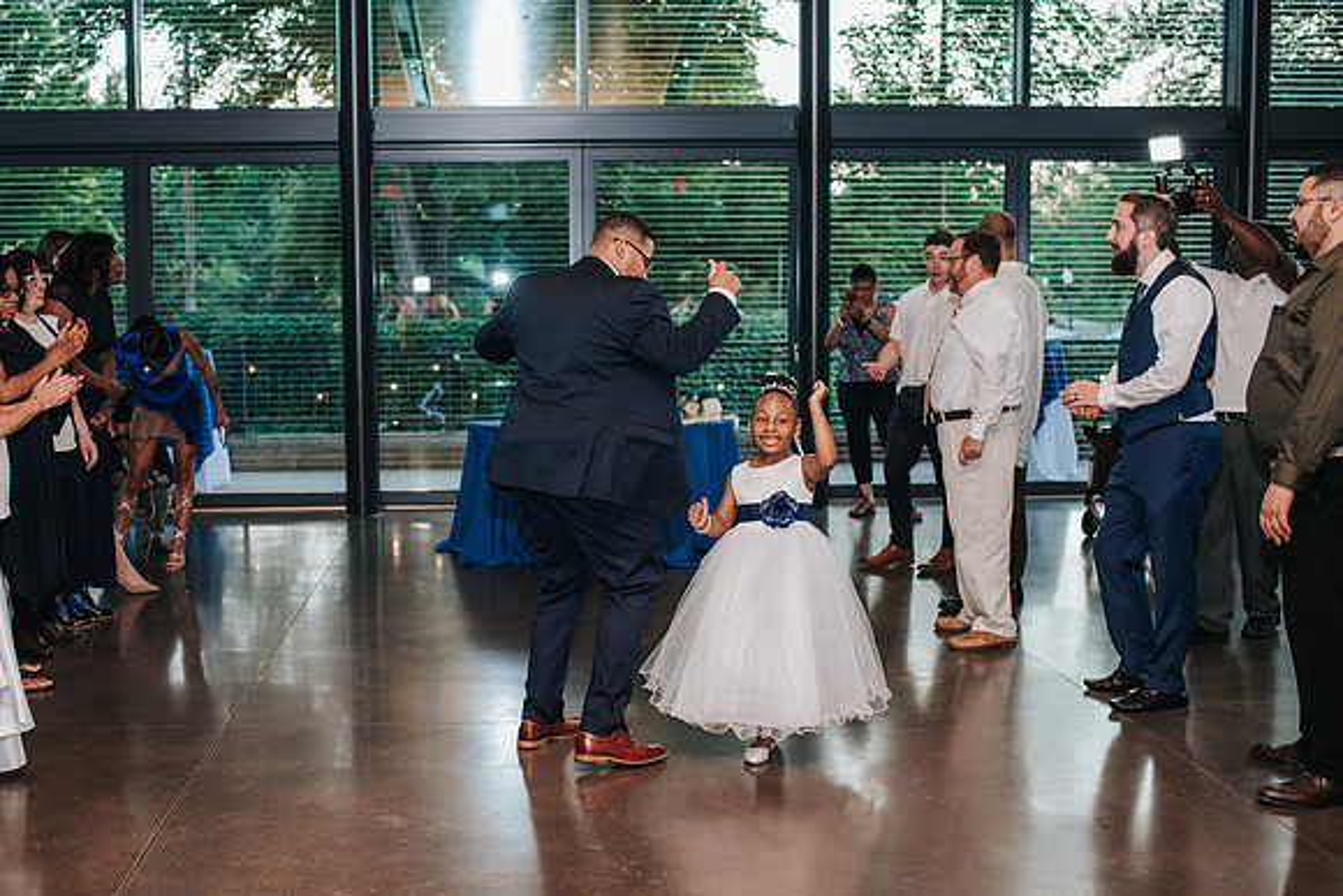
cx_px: 562
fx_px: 1539
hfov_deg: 47.0
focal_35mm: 41
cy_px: 448
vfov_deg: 32.5
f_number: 2.8
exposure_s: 1/160
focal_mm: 35
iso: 450
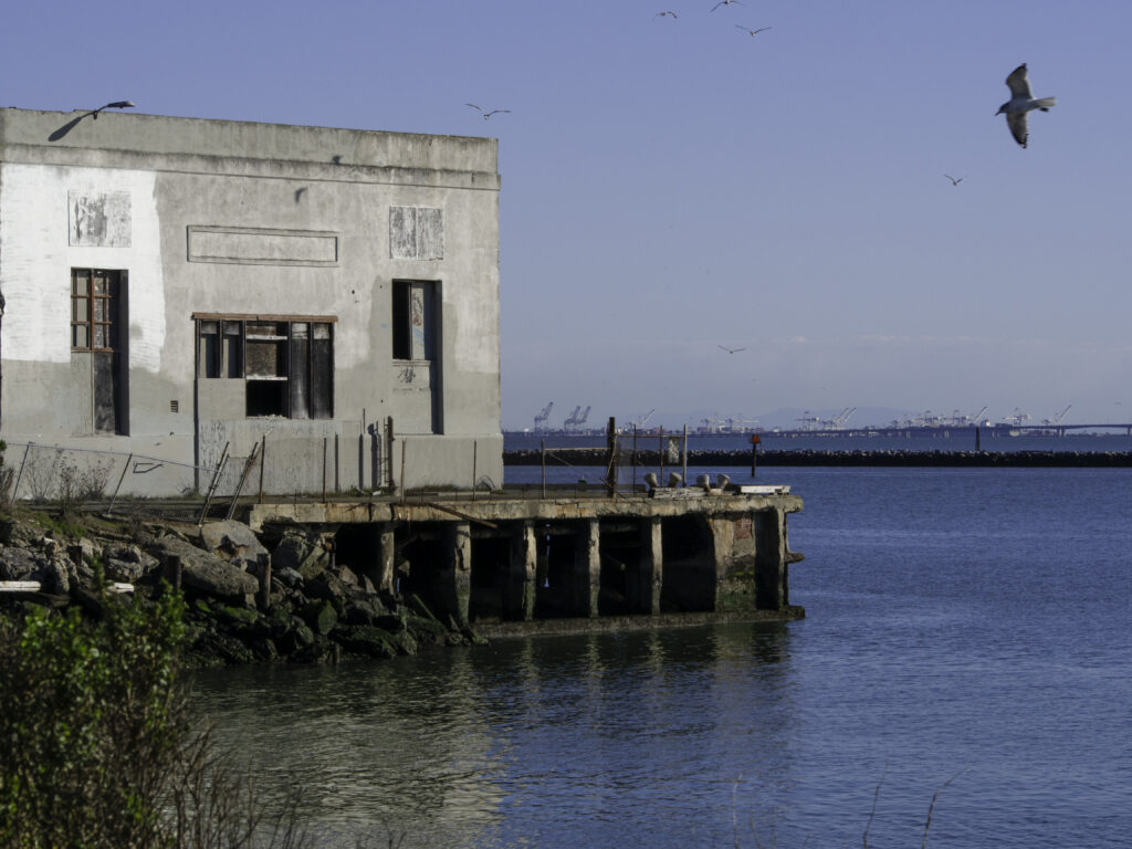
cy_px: 424
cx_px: 566
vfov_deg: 10.6
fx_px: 4578
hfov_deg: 14.1
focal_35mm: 140
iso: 200
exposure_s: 1/500
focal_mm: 70
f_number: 14
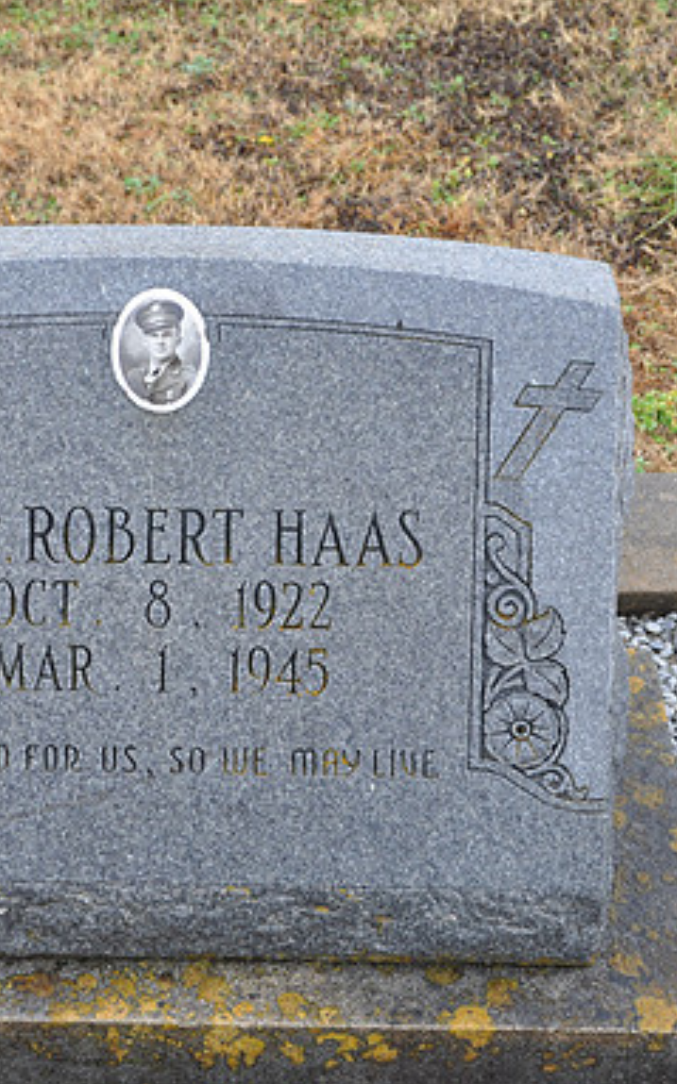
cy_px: 542
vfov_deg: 27.9
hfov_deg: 17.5
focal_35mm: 74
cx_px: 221
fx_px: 2187
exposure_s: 1/30
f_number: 5.6
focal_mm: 32
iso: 200
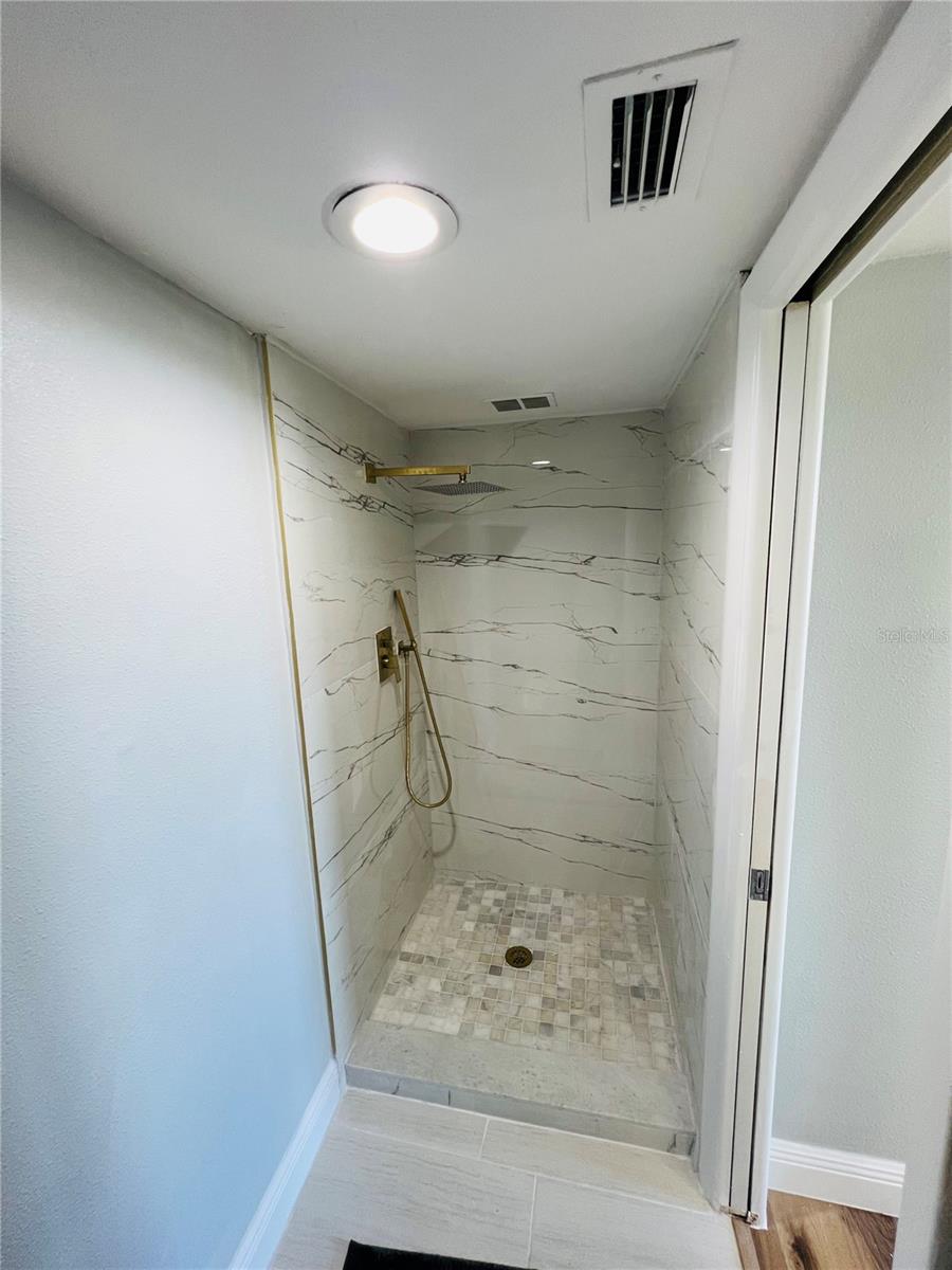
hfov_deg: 89.9
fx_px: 477
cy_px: 635
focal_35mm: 13
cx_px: 476
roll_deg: +2.7
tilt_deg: -9.3
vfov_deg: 106.2
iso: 160
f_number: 1.8
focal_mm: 1.57
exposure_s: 1/120
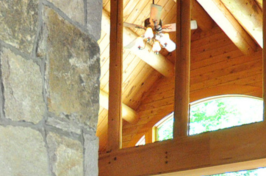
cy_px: 291
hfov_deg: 32.4
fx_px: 457
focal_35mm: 62
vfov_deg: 18.4
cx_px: 120
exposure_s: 1/60
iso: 1600
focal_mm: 10
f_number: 3.5
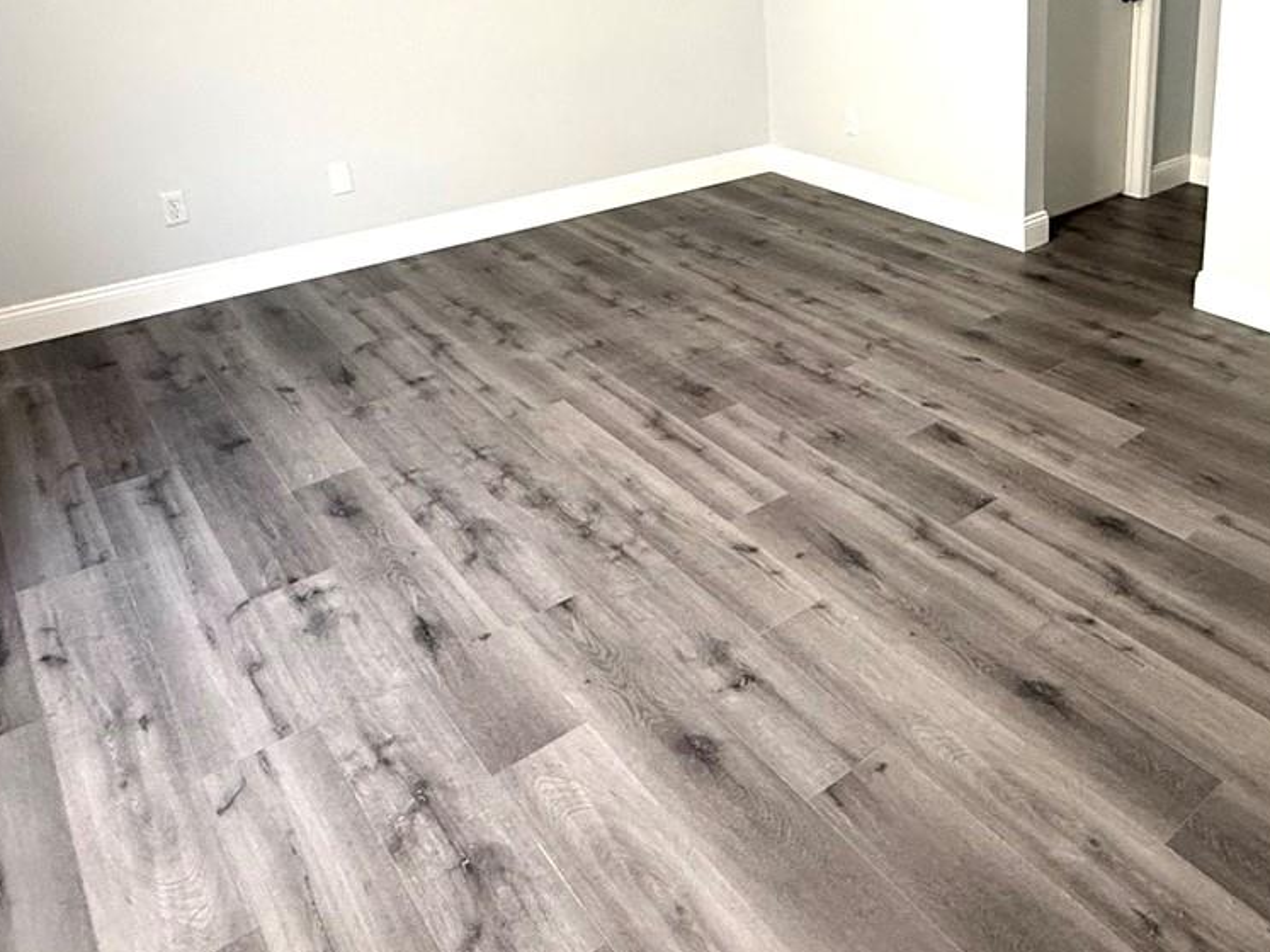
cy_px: 162
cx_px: 913
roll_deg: +0.2
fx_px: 1100
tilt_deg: -15.2
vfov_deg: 44.0
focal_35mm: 30
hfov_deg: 57.7
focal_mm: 2.22
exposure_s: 1/60
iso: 400
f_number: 2.2
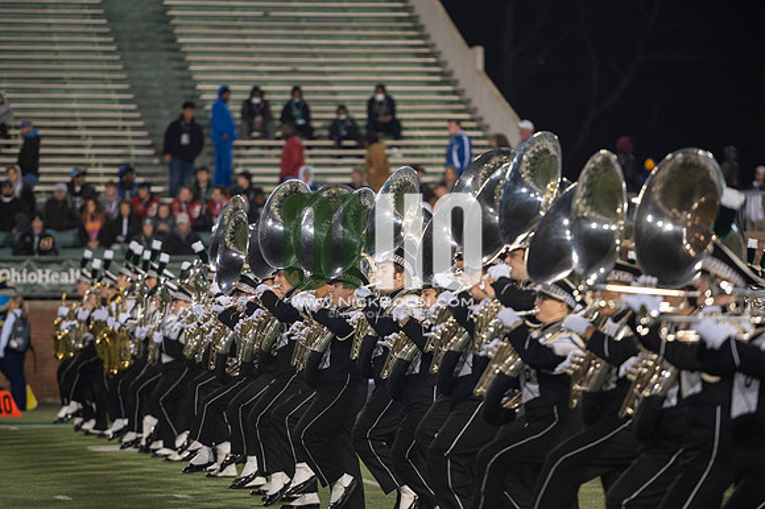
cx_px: 382
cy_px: 254
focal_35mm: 200
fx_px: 4247
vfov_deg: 6.9
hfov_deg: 10.3
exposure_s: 1/500
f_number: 2.8
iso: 1000
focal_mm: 200
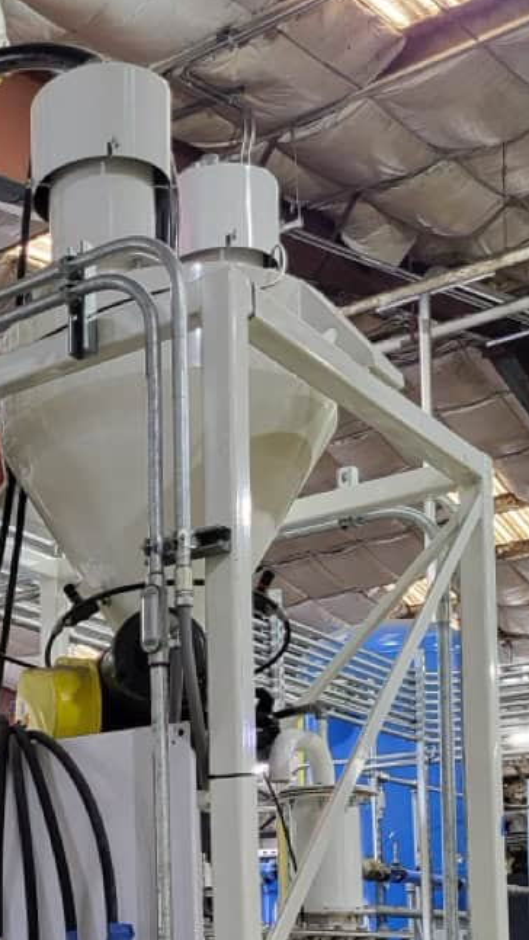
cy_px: 851
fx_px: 1396
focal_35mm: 56
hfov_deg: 20.1
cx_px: -109
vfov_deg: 35.0
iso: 200
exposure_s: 1/60
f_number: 1.8
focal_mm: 5.4
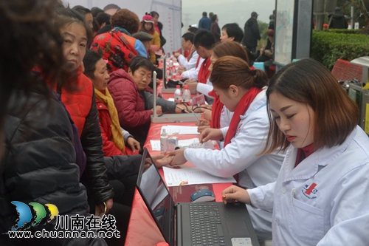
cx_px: 184
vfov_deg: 29.8
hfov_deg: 43.6
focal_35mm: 45
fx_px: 461
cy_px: 123
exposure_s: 1/250
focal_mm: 30
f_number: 8
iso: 800
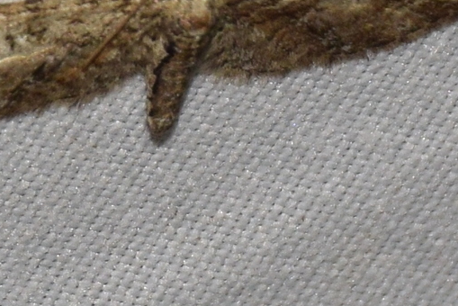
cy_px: 76
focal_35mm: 395
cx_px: 210
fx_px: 5028
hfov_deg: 5.2
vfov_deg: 3.5
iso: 400
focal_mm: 140
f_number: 10
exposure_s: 1/160
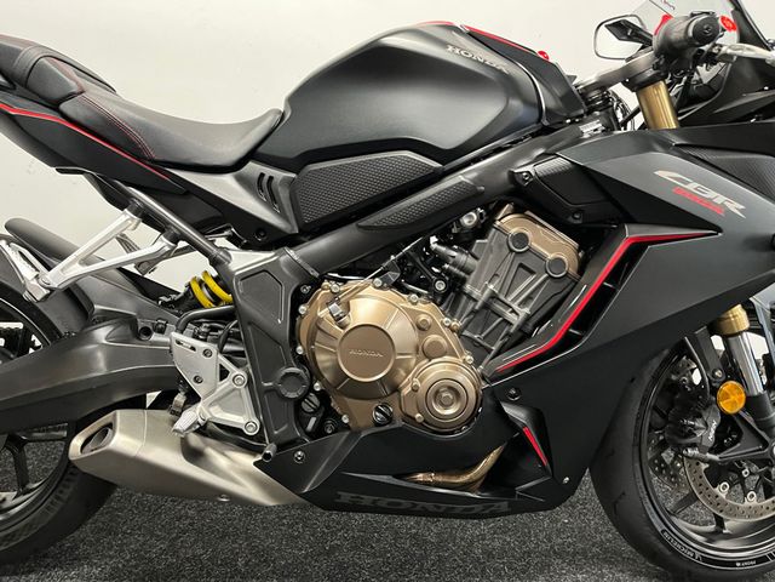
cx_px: 388
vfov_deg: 53.1
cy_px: 291
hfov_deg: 67.3
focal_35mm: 26
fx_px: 582
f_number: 1.6
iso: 400
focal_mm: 5.1
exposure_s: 1/33
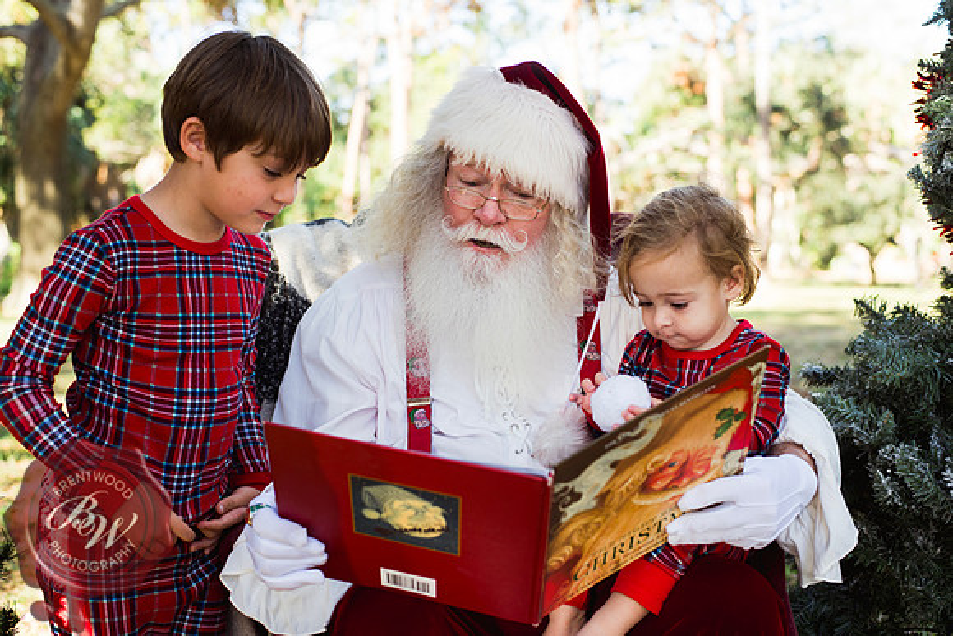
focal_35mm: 50
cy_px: 318
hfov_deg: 39.6
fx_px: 1324
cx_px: 476
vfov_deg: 27.0
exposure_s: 1/125
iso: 125
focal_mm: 50
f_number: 4
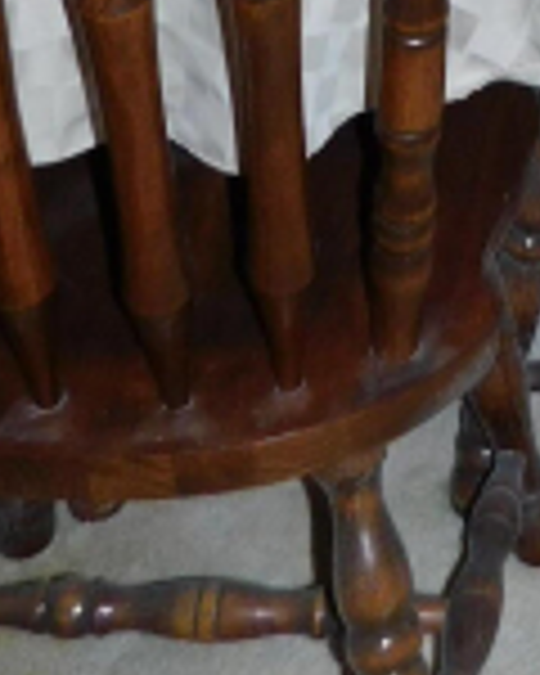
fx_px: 1998
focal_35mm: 100
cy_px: -695
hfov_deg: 14.8
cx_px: 670
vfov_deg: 15.3
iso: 200
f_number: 3
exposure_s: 1/30
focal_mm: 4
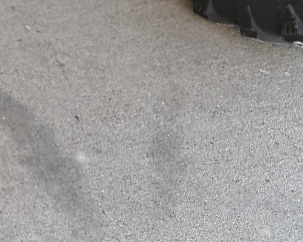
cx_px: -258
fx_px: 780
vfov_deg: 16.3
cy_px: -111
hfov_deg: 17.4
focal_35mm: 87
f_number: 1.78
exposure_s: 1/240
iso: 80
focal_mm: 6.76
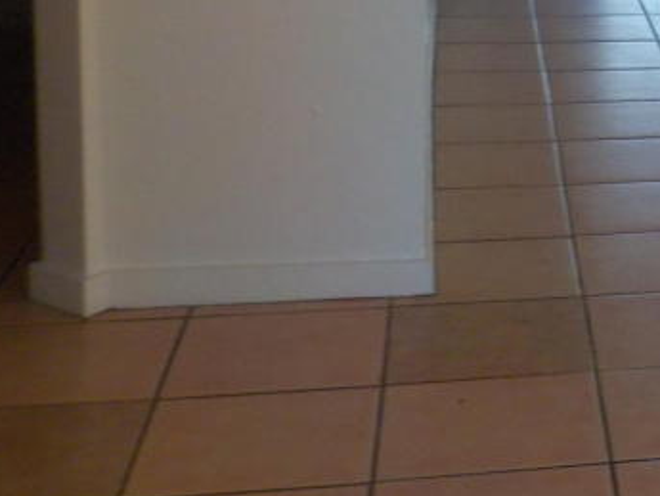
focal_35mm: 89
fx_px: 1697
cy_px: -109
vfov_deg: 15.9
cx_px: 966
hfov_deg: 19.4
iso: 220
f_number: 3.3
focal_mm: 4.1
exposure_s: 1/30
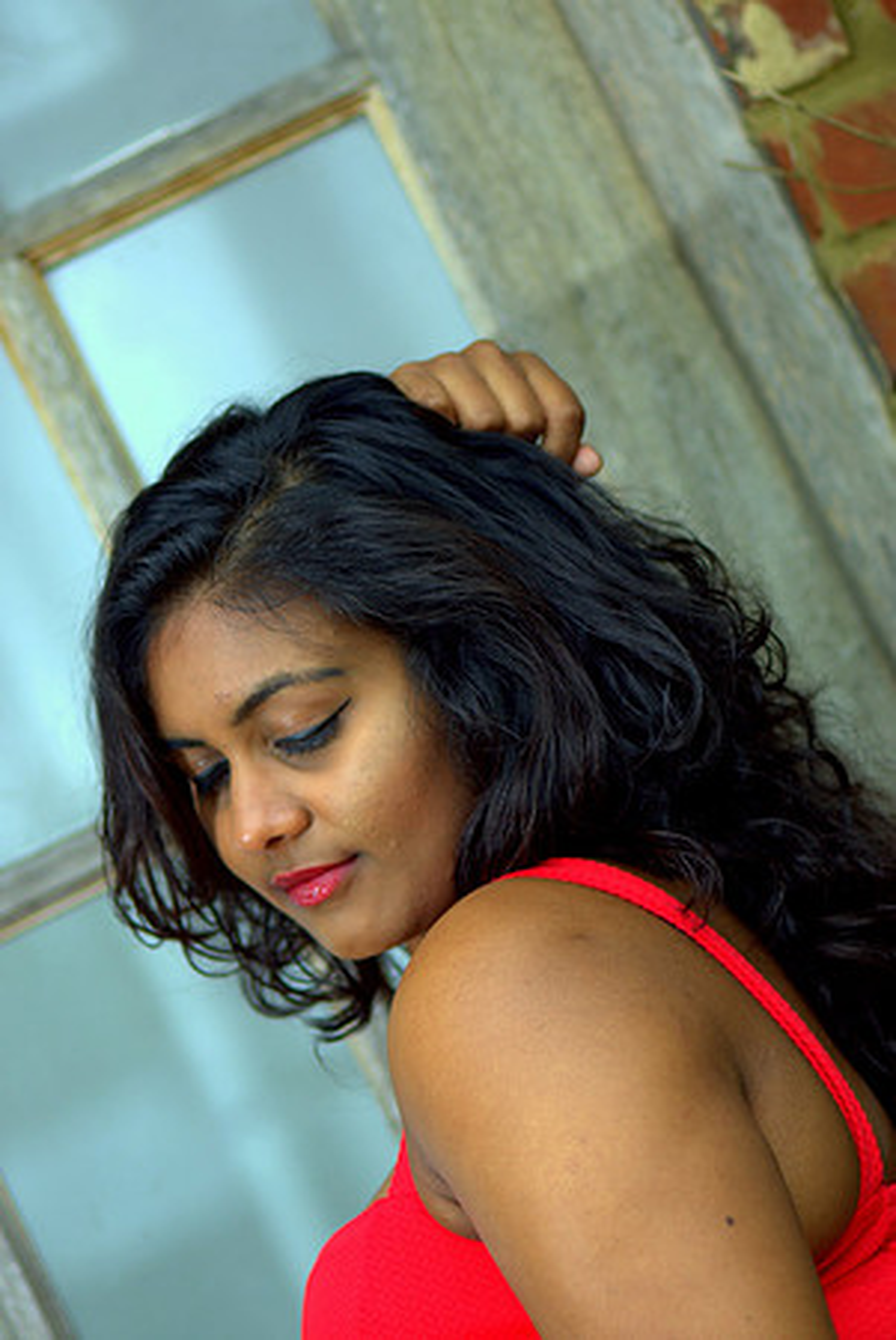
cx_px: 448
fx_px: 5587
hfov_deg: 9.2
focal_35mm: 150
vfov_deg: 13.7
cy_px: 670
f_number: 2.8
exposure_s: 1/250
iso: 100
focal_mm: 100
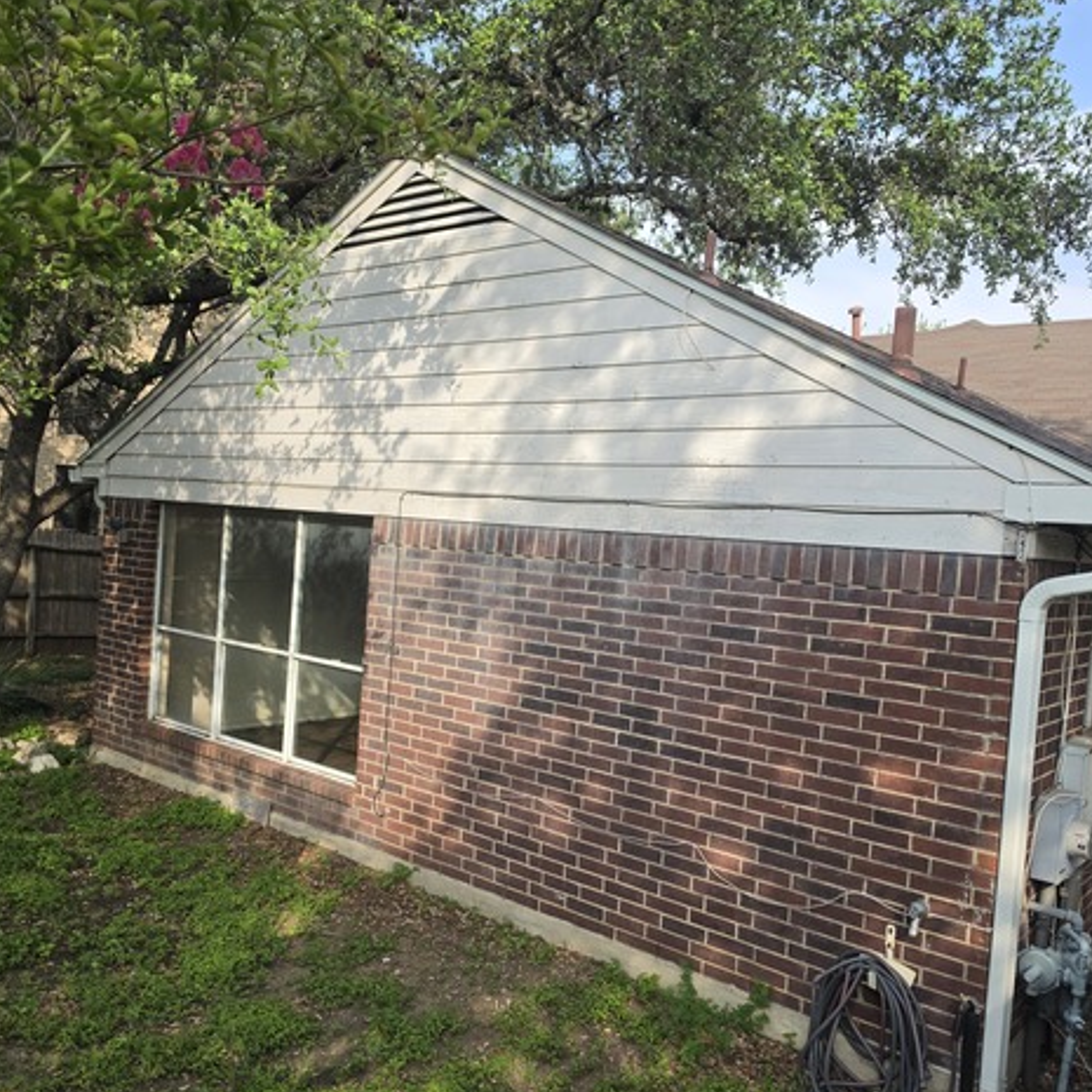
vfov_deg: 57.3
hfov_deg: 57.3
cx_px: 557
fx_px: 999
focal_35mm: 28
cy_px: 550
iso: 64
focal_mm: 6.5
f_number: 1.4
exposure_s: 1/2490
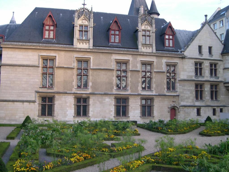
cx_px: 114
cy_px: 86
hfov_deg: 49.0
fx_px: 251
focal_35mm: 38
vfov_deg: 37.7
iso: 100
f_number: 2.8
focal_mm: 8
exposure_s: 1/70.9
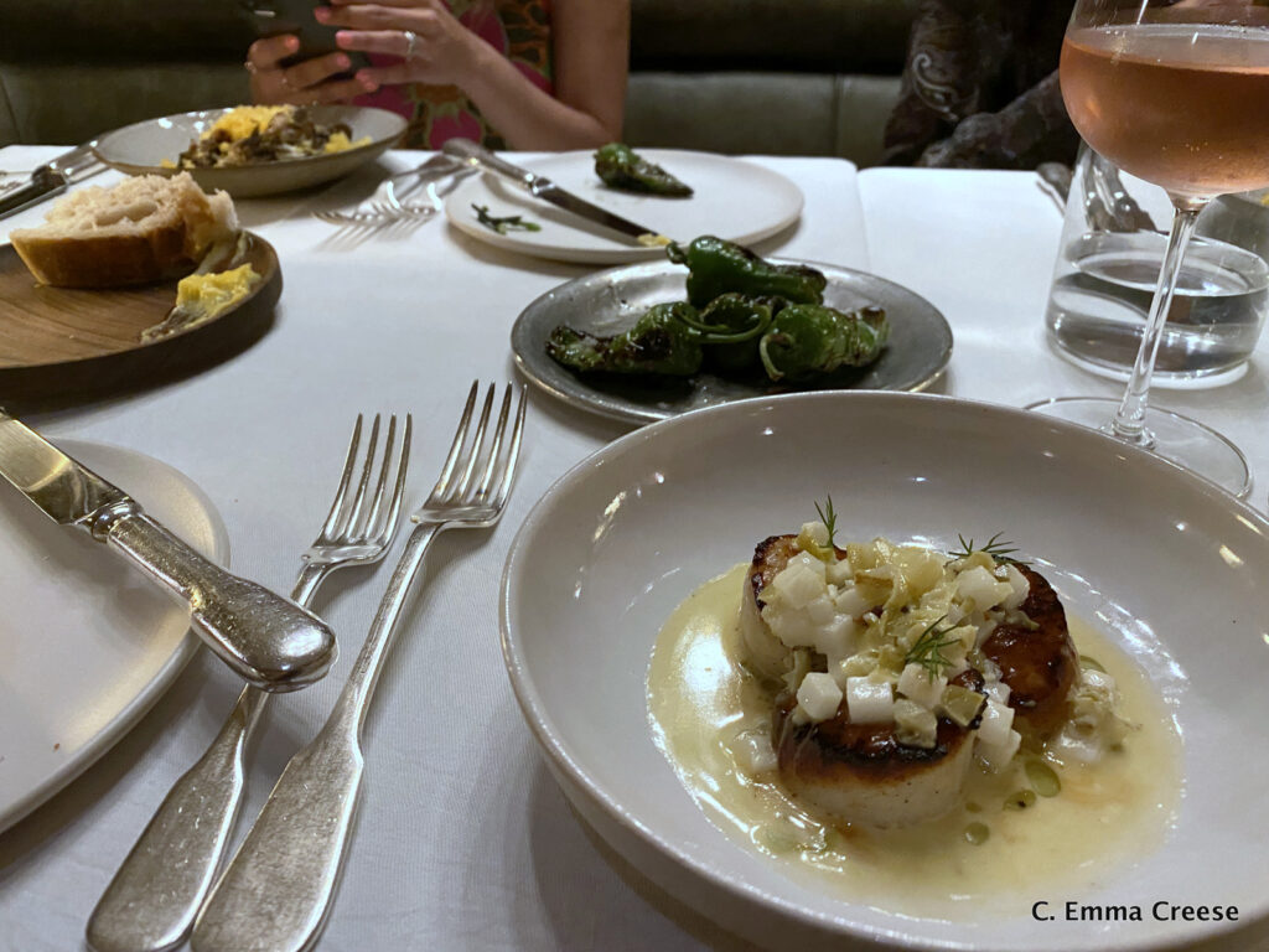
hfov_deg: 67.3
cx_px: 634
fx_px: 953
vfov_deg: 53.1
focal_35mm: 26
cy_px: 476
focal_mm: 4.25
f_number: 1.8
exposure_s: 1/29
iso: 500
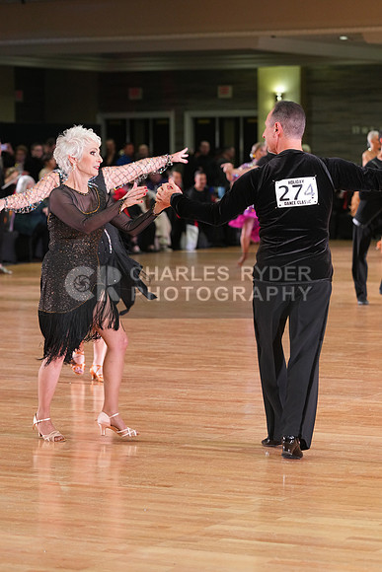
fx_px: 1956
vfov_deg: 16.6
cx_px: 191
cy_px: 286
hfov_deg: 11.2
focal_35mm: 123
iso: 2500
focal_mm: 123
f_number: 4.5
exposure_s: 1/200
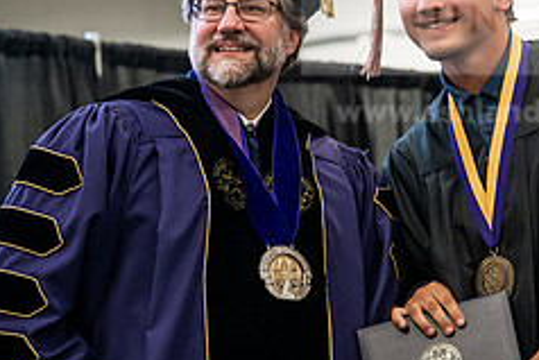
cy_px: 160
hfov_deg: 9.9
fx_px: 3101
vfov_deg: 6.6
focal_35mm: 207
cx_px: 233
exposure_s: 1/200
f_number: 4.5
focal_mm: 85
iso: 4000
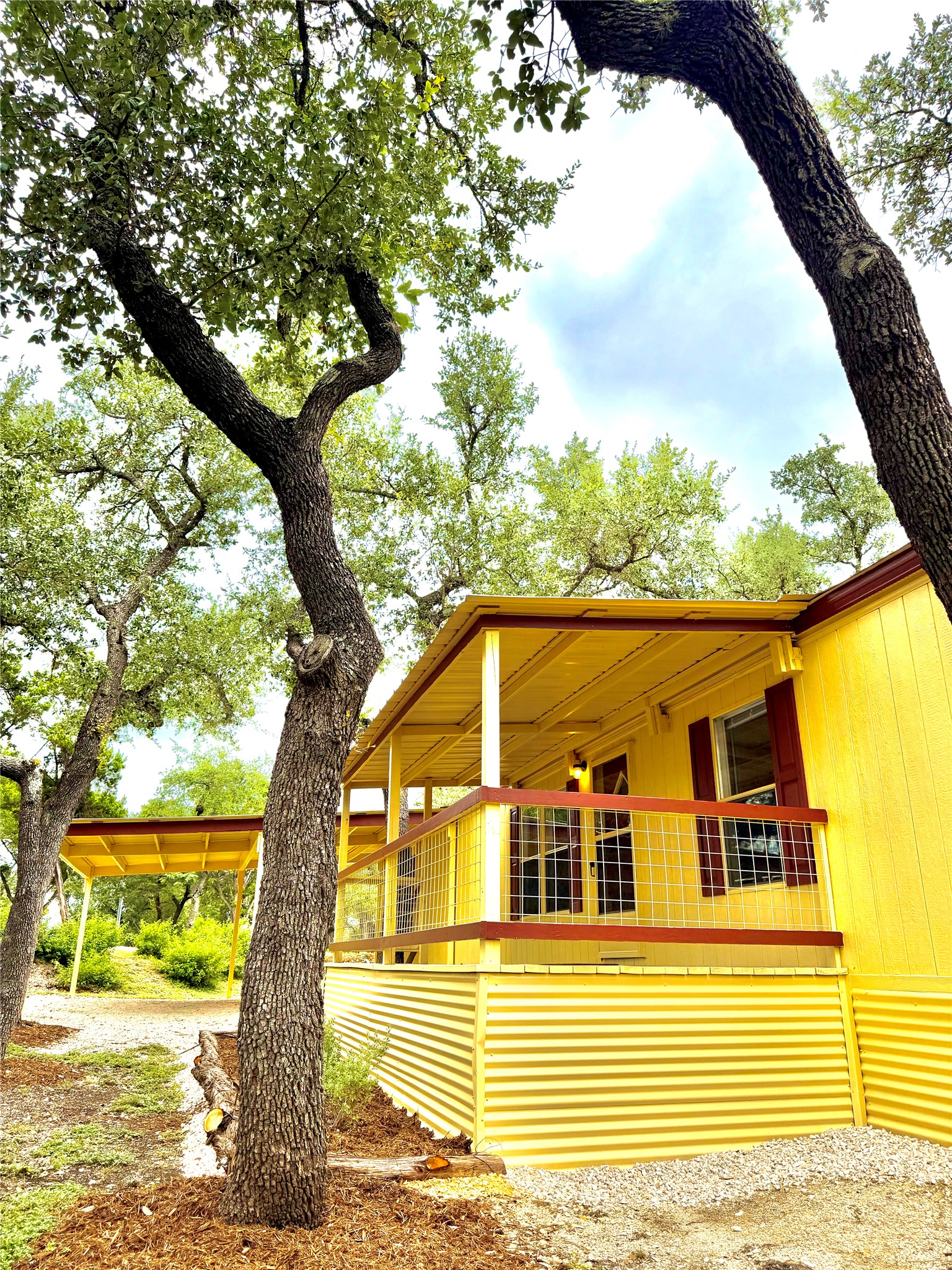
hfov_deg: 56.8
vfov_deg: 71.6
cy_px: 635
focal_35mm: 24
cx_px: 476
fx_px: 880
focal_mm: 6.76
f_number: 1.78
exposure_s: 1/2907
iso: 80
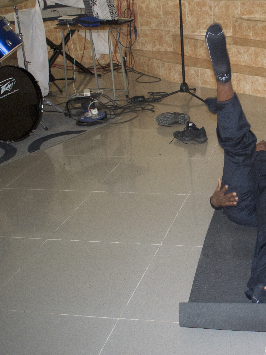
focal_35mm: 52
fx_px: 533
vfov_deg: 36.8
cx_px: 246
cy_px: 177
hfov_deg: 26.9
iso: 2500
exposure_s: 1/60
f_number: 4
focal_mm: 24
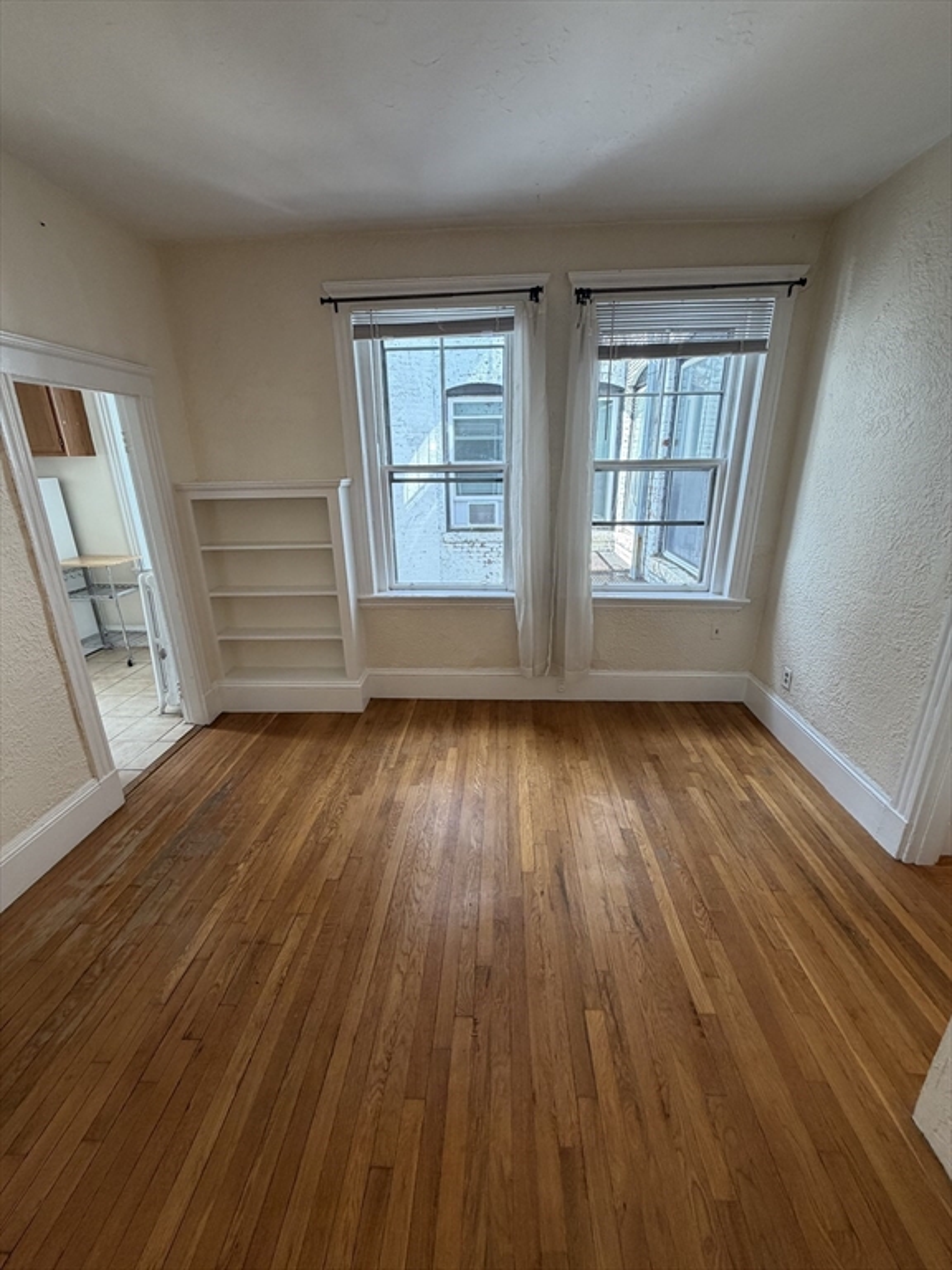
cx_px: 476
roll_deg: +1.5
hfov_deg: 85.7
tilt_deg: -18.6
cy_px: 635
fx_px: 513
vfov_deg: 102.1
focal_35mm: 14
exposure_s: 1/120
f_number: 2.2
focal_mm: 2.22
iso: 200
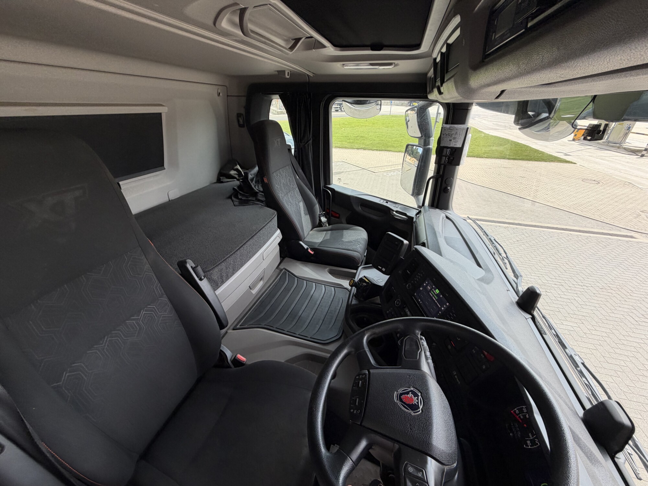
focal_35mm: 14
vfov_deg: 85.7
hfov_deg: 102.1
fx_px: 262
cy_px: 243
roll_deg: +0.5
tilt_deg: -28.2
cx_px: 324
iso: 40
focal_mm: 2.22
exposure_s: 1/207
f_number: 2.2
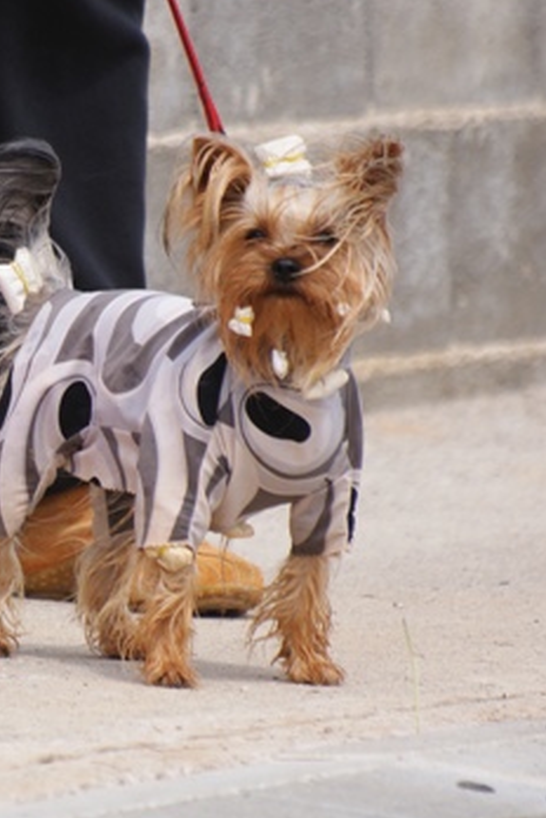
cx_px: -122
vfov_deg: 2.5
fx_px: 18836
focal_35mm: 828
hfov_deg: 1.7
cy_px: 440
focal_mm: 300
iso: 100
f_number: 6.3
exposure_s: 1/640
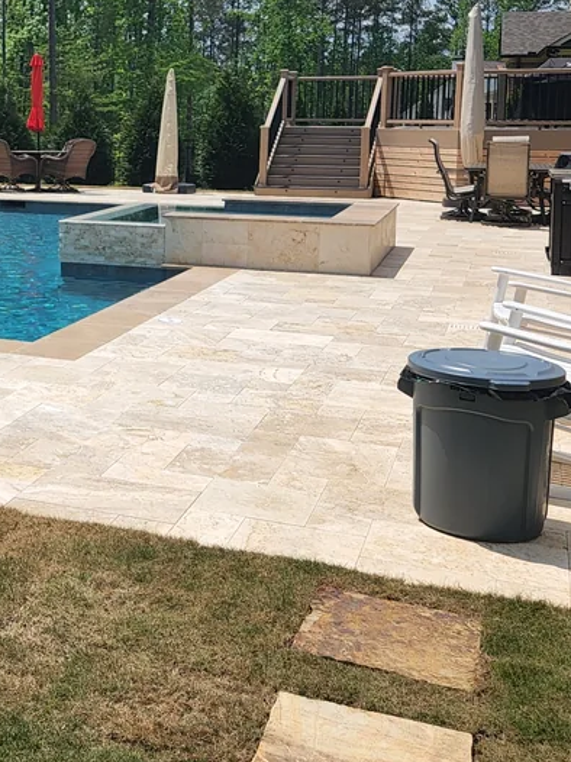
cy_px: 200
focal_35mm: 56
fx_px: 1233
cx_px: -106
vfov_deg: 33.7
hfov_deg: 23.9
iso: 20
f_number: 1.8
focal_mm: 5.4
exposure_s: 1/2016
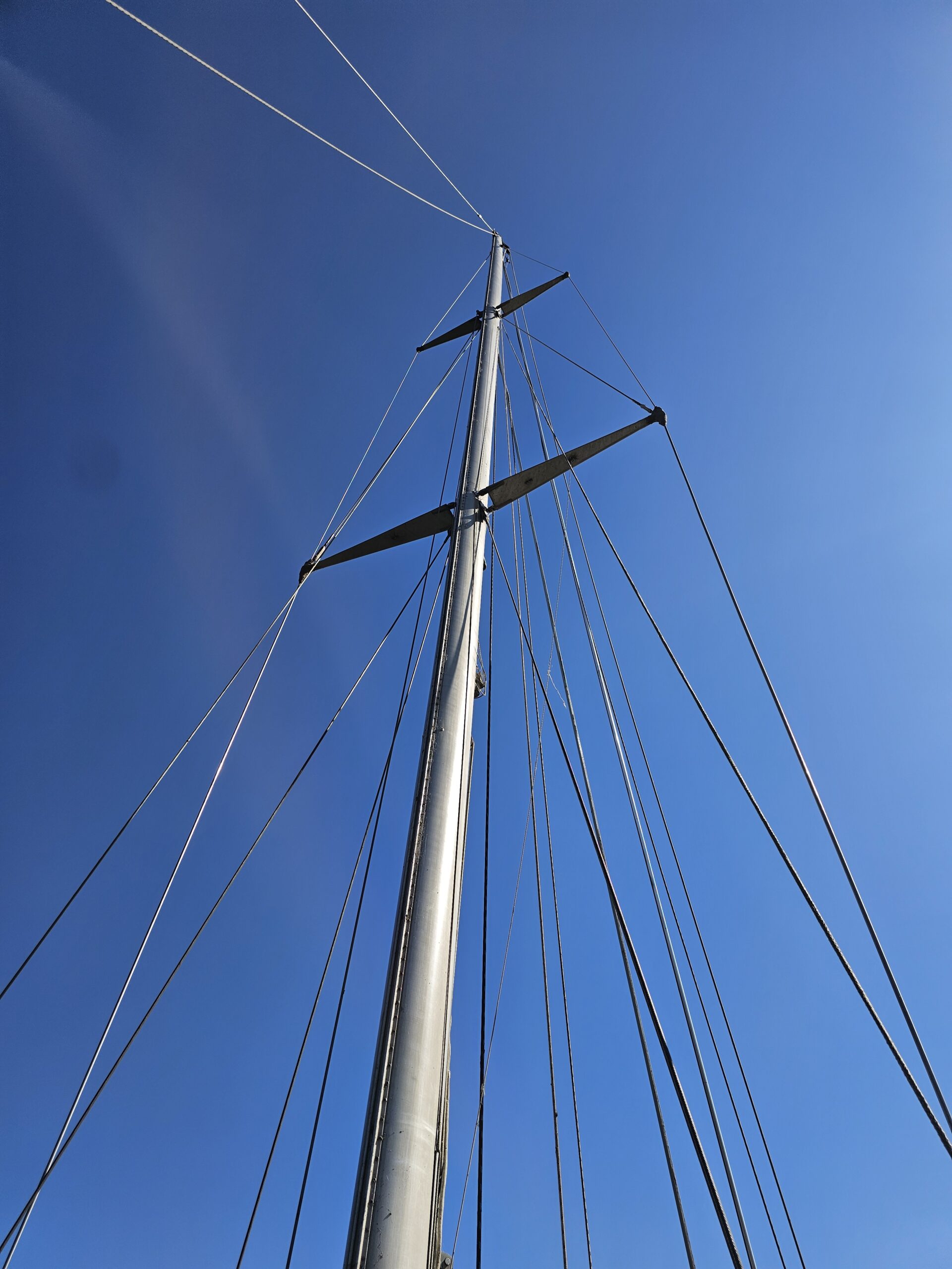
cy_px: 634
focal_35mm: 23
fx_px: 843
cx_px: 476
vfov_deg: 73.9
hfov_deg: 58.9
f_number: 1.7
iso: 16
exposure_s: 1/1533
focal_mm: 6.3
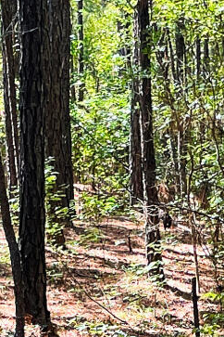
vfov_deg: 13.3
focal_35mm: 149
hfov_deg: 9.2
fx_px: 1391
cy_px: 443
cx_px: 189
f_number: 1.6
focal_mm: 4.2
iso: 32
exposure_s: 1/121
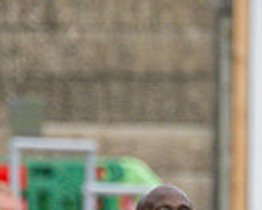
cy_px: 451
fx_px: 20386
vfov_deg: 0.6
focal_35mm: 2629
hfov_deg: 0.7
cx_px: 447
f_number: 4
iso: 400
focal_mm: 300
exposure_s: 1/1000
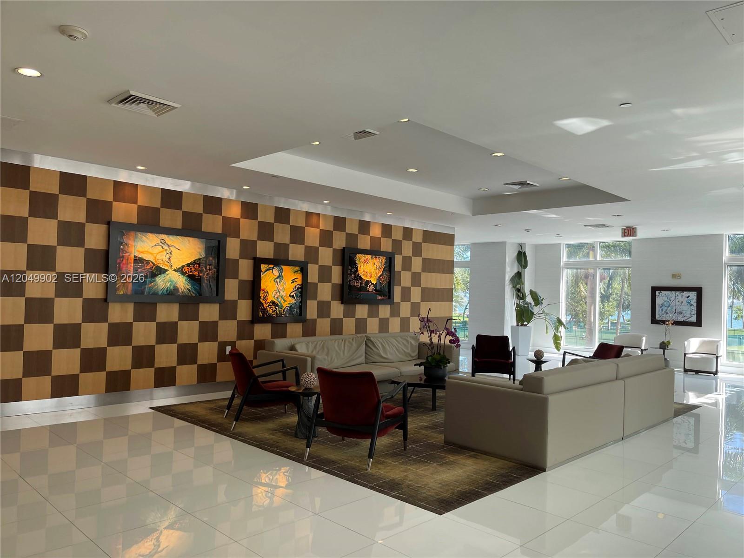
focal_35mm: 26
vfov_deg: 53.1
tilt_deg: -0.7
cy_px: 279
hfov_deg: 67.3
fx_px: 559
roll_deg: -1.9
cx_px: 372
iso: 32
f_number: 1.6
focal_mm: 5.1
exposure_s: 1/195
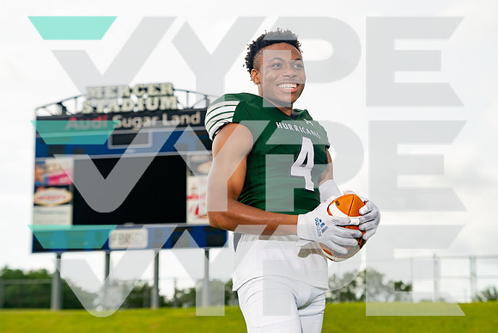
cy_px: 172
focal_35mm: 76
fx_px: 1057
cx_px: 283
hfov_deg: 26.5
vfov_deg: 17.9
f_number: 4
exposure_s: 1/250
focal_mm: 62
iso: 200
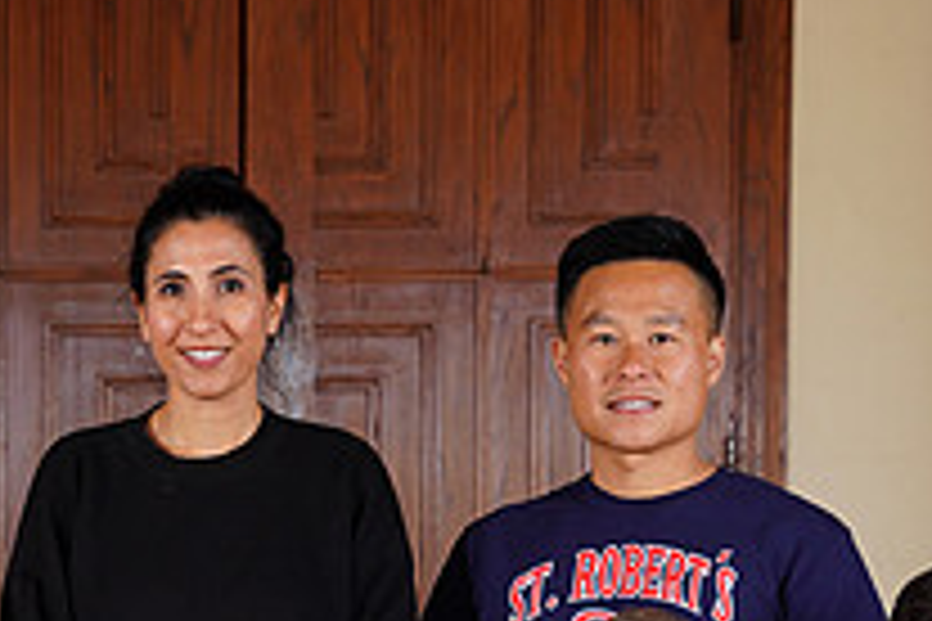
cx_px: 158
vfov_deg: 7.6
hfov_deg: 11.4
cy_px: 835
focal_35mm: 179
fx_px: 4634
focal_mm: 64
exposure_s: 1/200
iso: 200
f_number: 5.6
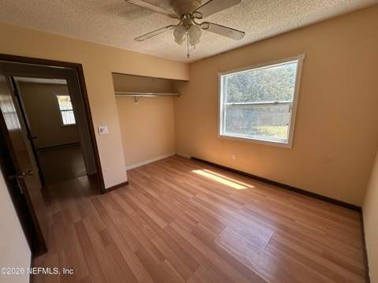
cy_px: 142
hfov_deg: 102.1
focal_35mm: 14
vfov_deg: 85.6
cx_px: 189
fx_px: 153
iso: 50
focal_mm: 2.22
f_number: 2.2
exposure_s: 1/99
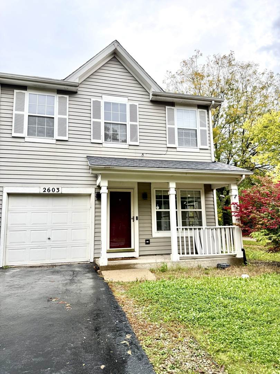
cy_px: 187
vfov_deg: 71.6
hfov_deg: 56.8
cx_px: 140
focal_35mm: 24
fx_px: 259
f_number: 1.78
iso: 100
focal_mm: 6.76
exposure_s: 1/967
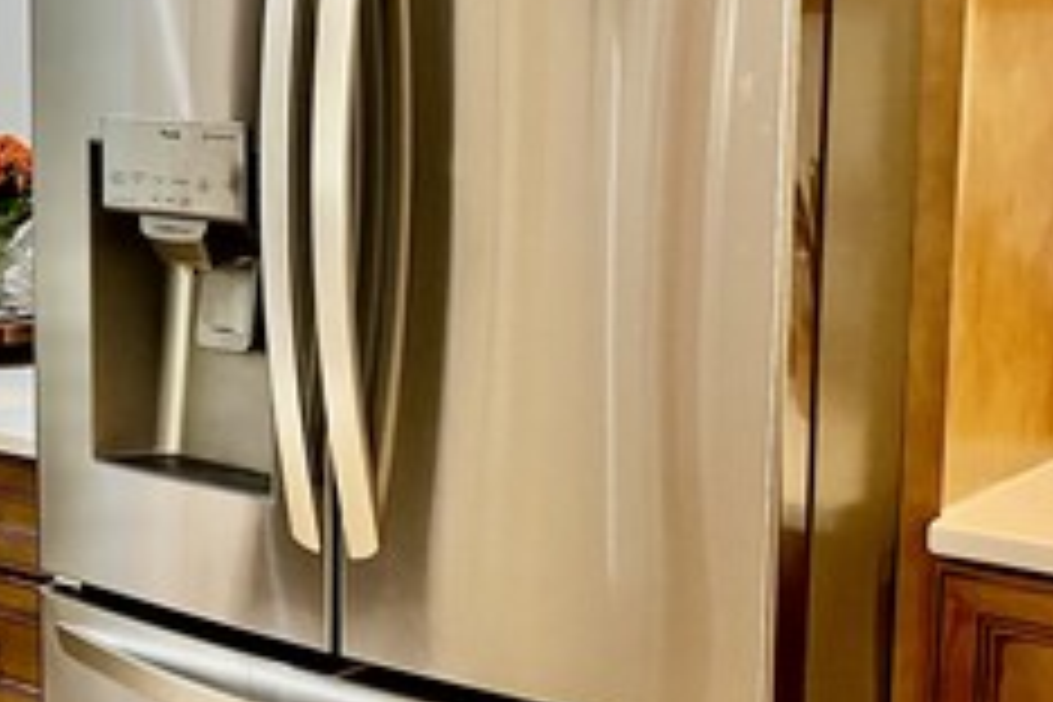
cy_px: 288
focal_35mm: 74
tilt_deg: -8.1
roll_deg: +1.7
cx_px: -171
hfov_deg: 25.0
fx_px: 2164
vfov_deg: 18.4
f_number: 1.6
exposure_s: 1/60
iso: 125
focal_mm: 5.1
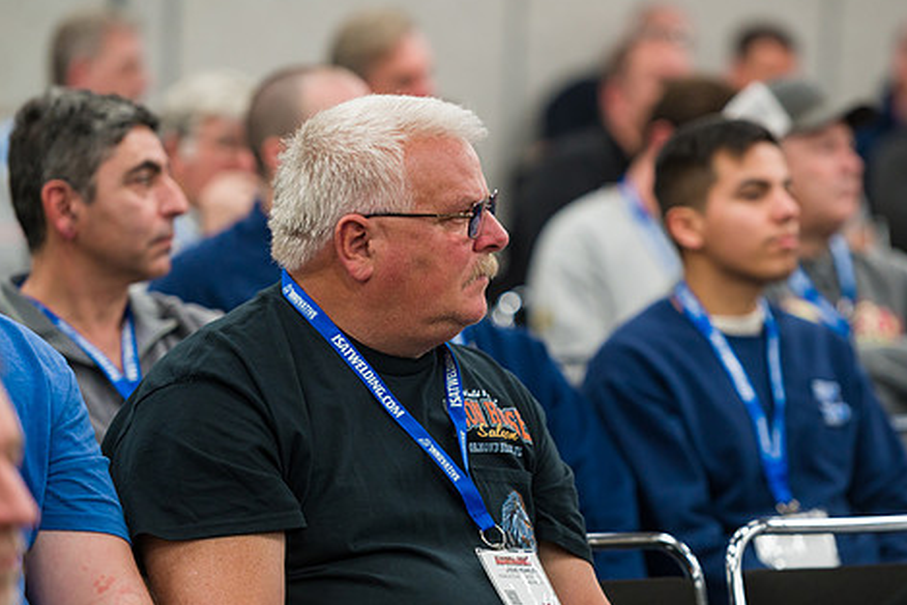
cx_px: 543
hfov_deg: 10.1
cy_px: 282
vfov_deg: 6.7
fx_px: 5141
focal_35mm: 204
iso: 1600
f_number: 3.2
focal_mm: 165
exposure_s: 1/400
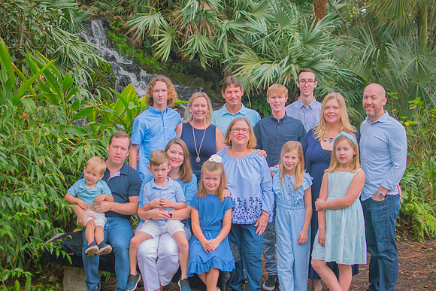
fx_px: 630
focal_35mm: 52
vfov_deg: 26.0
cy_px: 146
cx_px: 218
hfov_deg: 38.2
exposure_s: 1/250
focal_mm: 35
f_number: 2.2
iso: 100
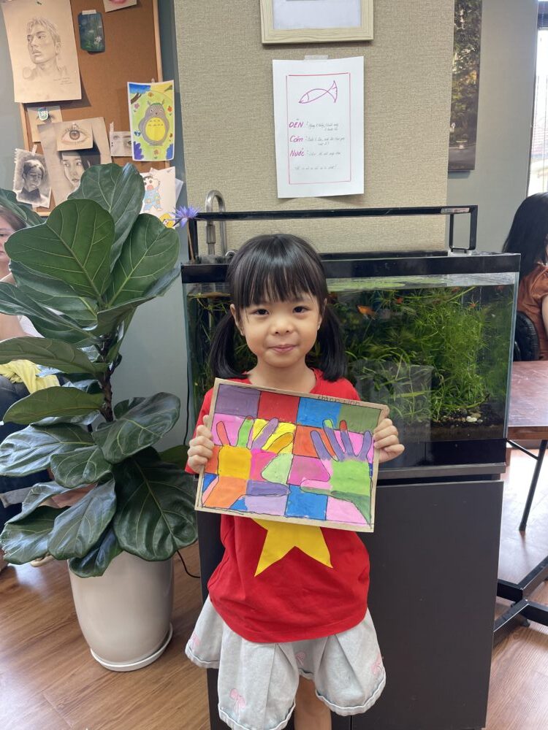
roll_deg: +2.6
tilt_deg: -15.5
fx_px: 528
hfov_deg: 54.9
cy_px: 365
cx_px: 274
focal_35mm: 25
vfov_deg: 69.4
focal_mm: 5.1
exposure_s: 1/121
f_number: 1.6
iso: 80
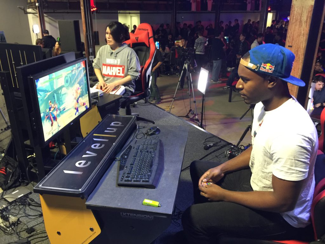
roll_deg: -0.9
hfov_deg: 61.7
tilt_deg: -22.3
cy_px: 122
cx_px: 162
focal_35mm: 29
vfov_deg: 48.2
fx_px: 272
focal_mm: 4.15
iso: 125
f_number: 2.2
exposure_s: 1/10
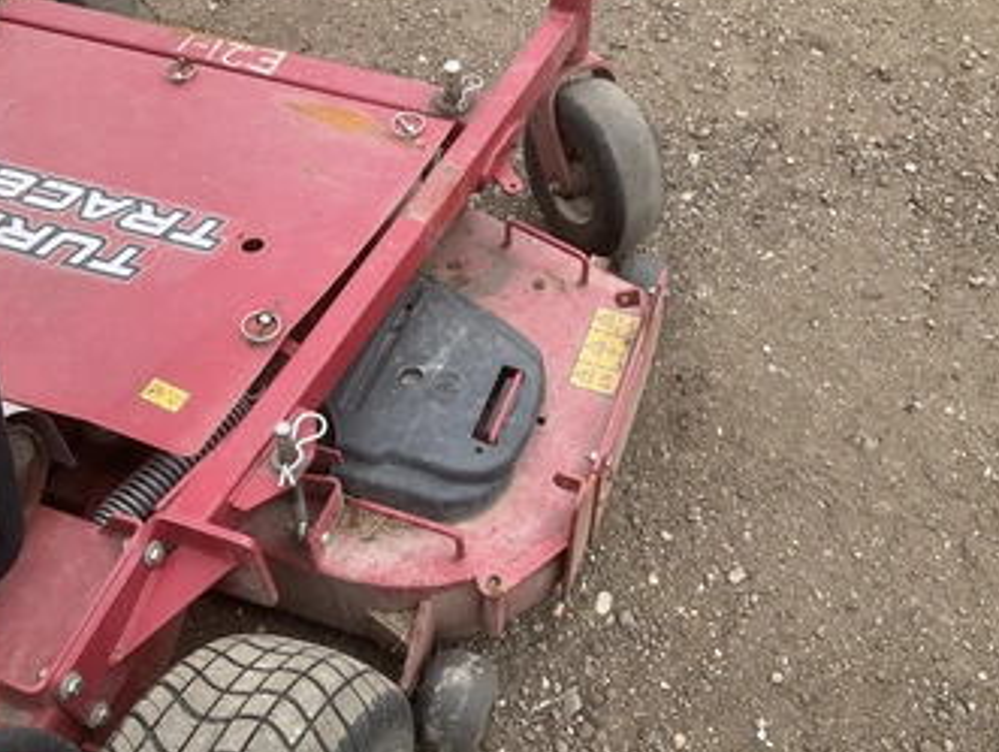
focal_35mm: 35
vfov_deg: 40.7
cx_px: 516
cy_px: 432
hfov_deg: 52.6
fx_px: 1011
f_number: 1.8
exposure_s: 1/586
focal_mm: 3
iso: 25
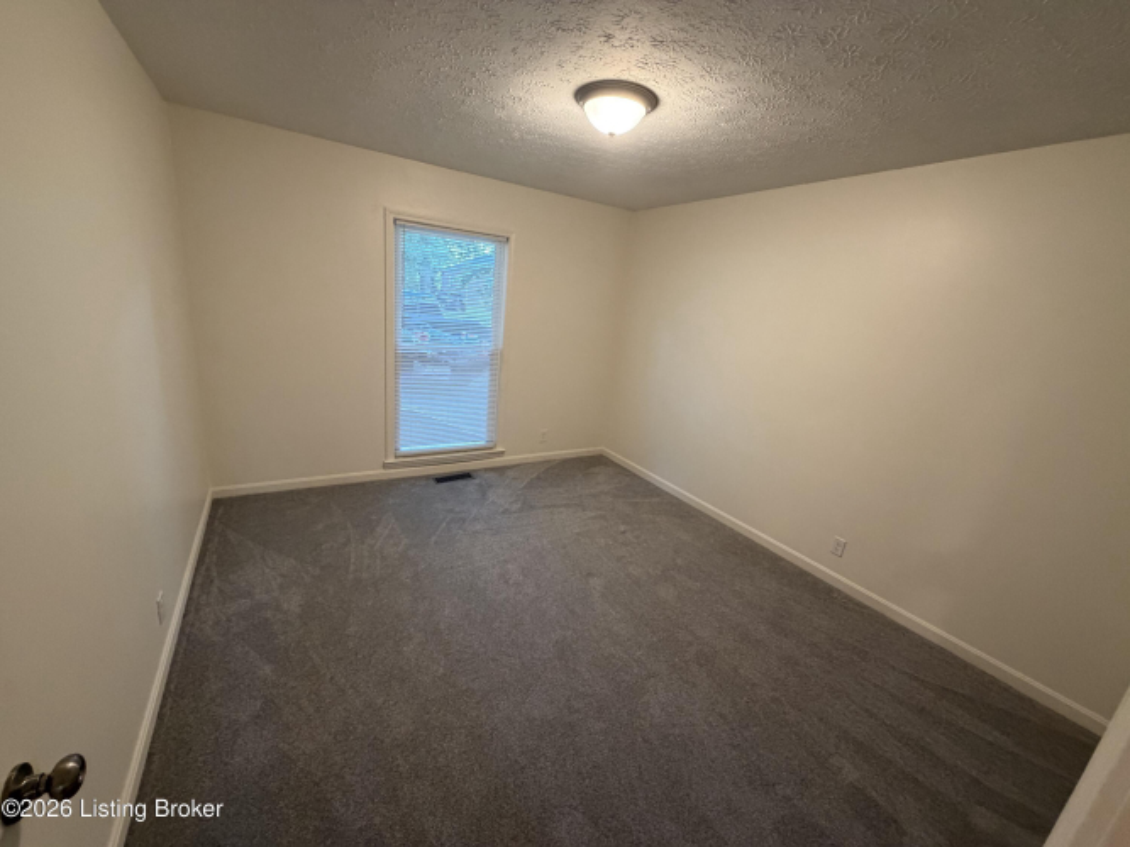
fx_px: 457
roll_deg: -5.5
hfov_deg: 102.1
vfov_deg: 85.7
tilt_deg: -14.7
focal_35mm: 14
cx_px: 565
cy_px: 424
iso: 400
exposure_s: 1/60
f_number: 2.2
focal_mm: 2.22
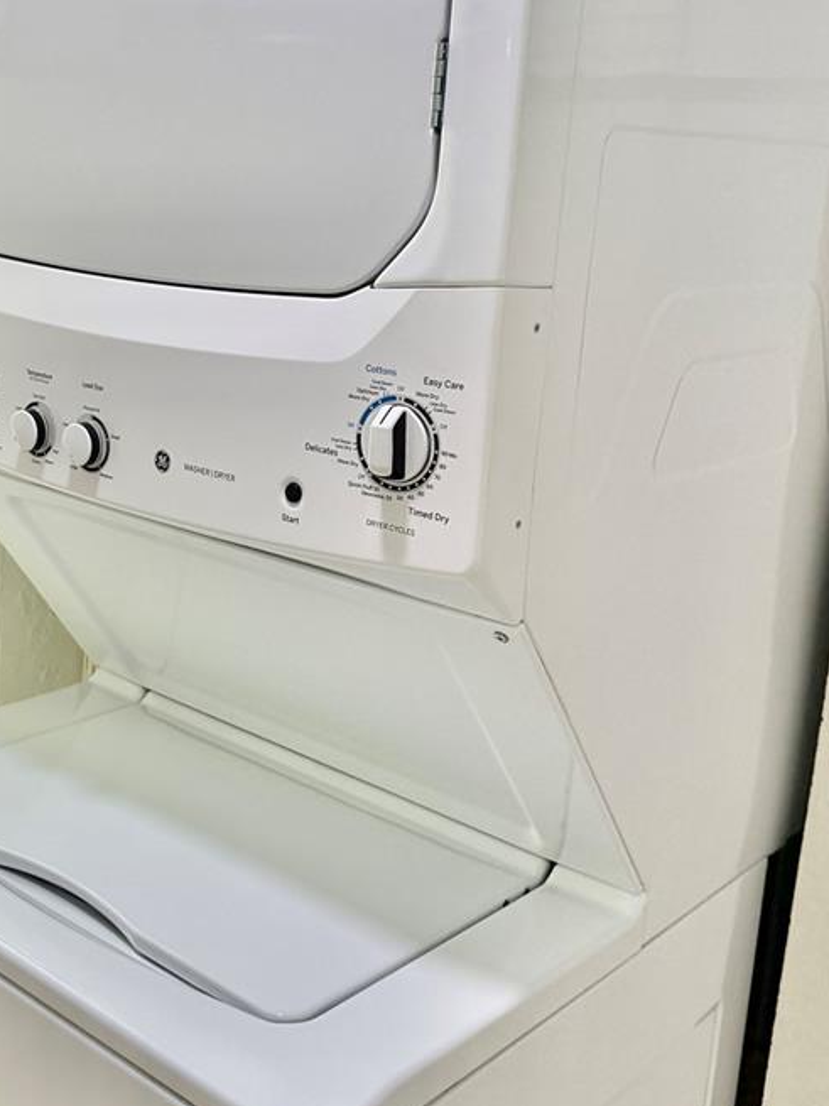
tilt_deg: -11.2
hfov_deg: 32.3
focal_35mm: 44
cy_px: 442
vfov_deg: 42.7
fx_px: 1405
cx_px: 211
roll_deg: -4.2
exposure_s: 1/238
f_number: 1.78
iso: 200
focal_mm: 6.76
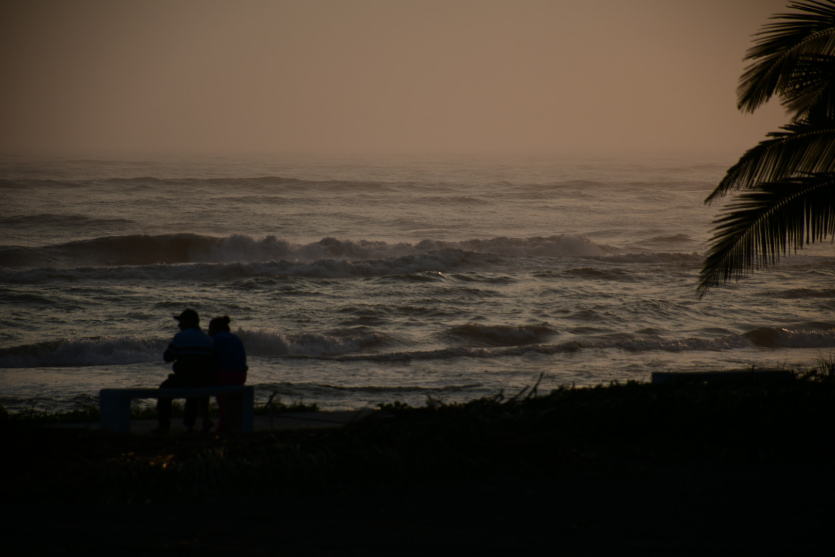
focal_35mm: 210
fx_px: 4870
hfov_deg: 9.8
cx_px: 418
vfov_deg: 6.5
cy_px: 278
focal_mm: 140
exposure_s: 1/1600
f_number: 5.6
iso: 100
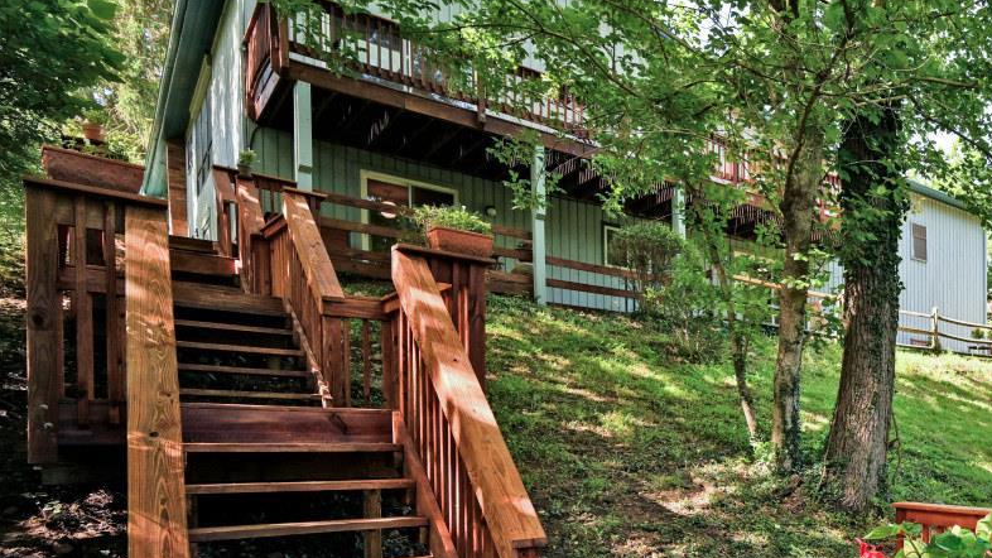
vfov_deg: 39.4
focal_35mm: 28
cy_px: 467
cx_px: 904
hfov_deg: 57.7
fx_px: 736
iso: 200
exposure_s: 1/250
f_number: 4.5
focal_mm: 14
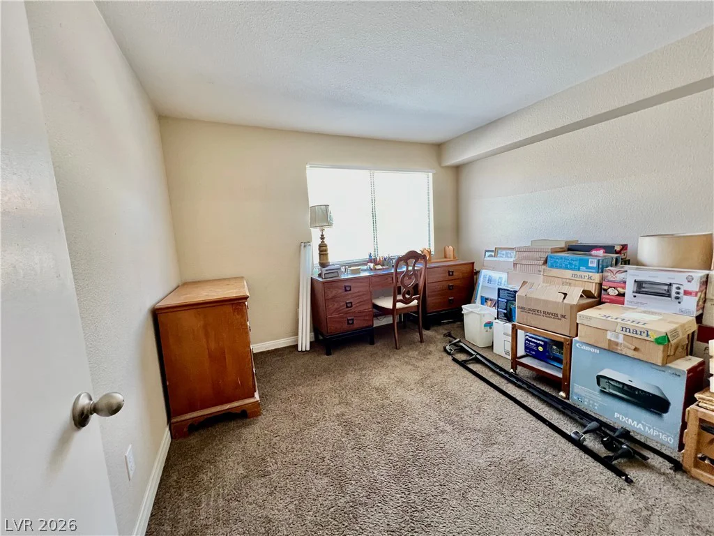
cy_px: 268
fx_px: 268
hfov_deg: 106.2
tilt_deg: -8.3
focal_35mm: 13
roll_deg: +3.8
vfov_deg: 89.9
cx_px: 357
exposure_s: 1/60
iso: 400
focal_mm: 1.57
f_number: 1.8
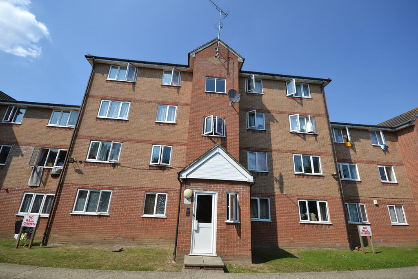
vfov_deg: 77.3
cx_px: 209
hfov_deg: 100.4
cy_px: 140
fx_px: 174
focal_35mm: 15
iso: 100
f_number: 8
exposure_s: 1/250
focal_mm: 10
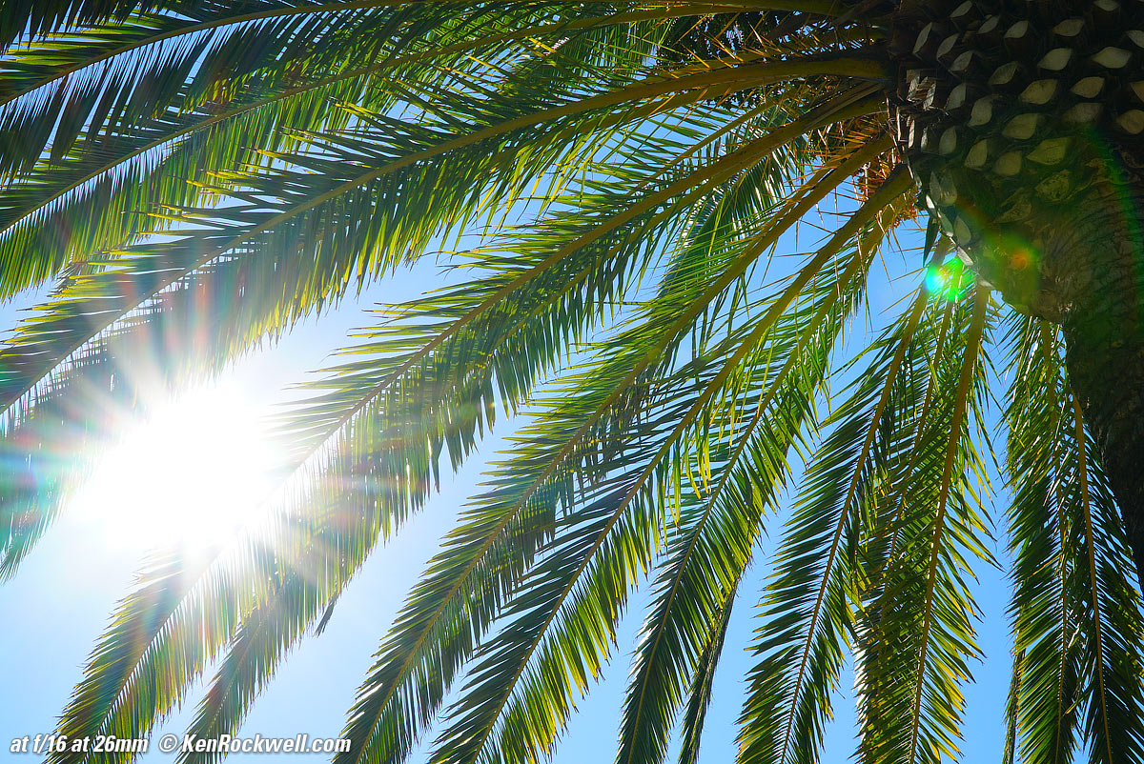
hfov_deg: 49.5
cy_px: 382
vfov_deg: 34.3
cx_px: 572
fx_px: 1240
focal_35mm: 39
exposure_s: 1/125
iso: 200
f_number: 16
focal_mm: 26
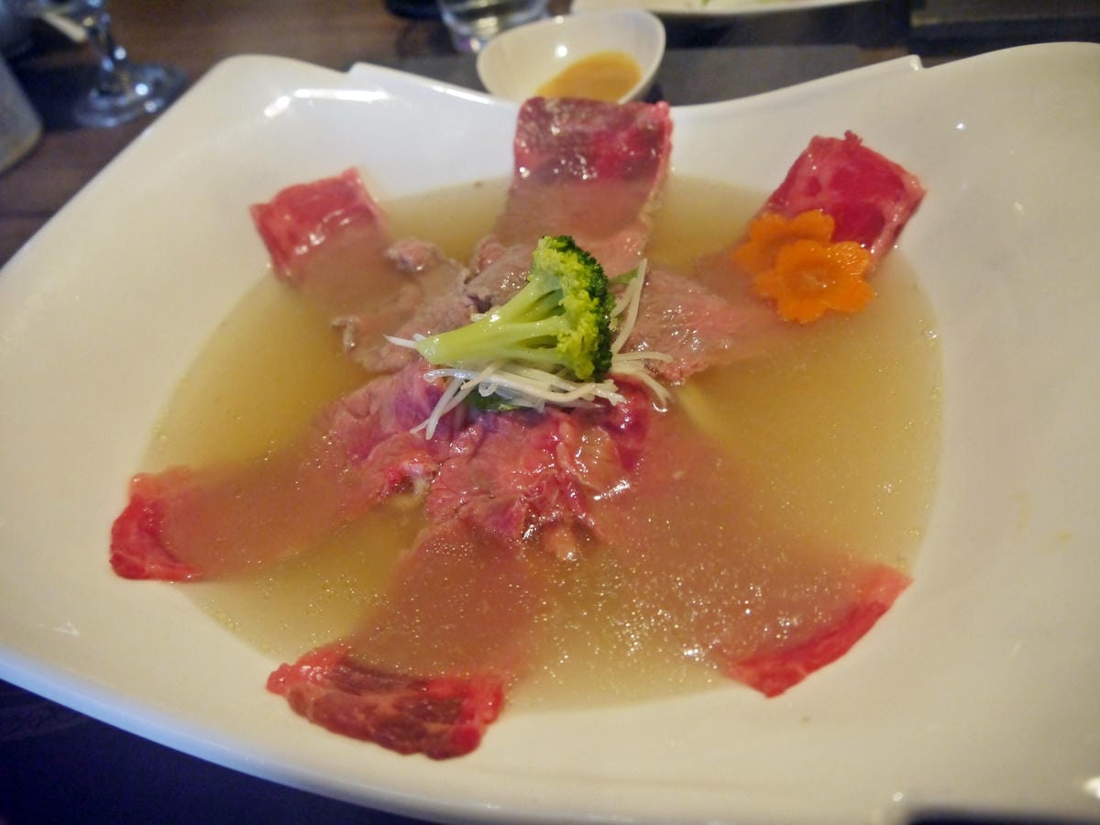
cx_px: 550
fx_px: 890
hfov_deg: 63.4
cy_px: 412
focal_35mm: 28
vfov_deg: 49.7
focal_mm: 14
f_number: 3.5
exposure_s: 1/30
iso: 800
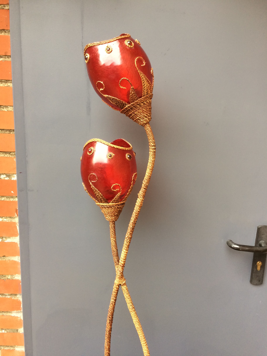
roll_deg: -2.5
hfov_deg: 48.2
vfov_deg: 61.7
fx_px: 298
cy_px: 178
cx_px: 134
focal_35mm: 29
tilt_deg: -17.3
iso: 50
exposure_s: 1/33
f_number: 2.2
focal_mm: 4.15
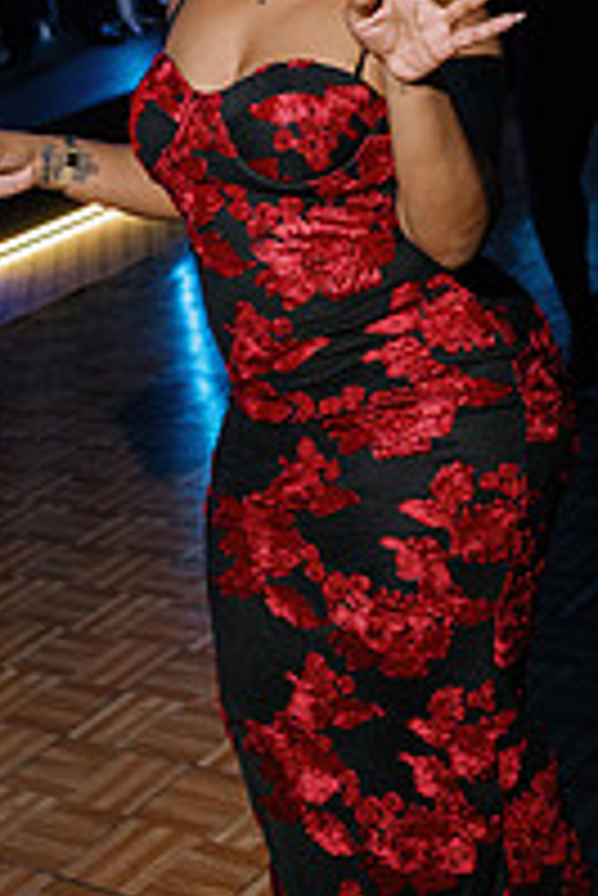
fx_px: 1965
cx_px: 463
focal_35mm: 79
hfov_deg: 17.2
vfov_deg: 25.1
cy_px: 153
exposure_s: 1/125
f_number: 4
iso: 800
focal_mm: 35
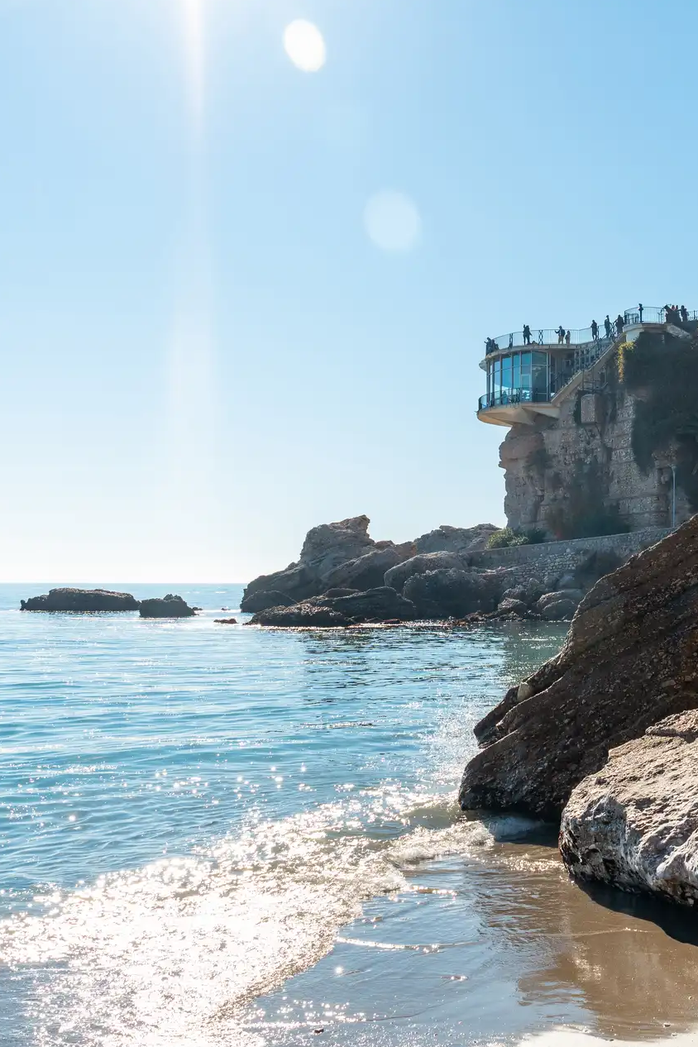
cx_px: 552
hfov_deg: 27.7
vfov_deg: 41.3
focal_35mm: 48
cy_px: 524
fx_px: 1389
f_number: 8
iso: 100
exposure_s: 1/320
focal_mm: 21
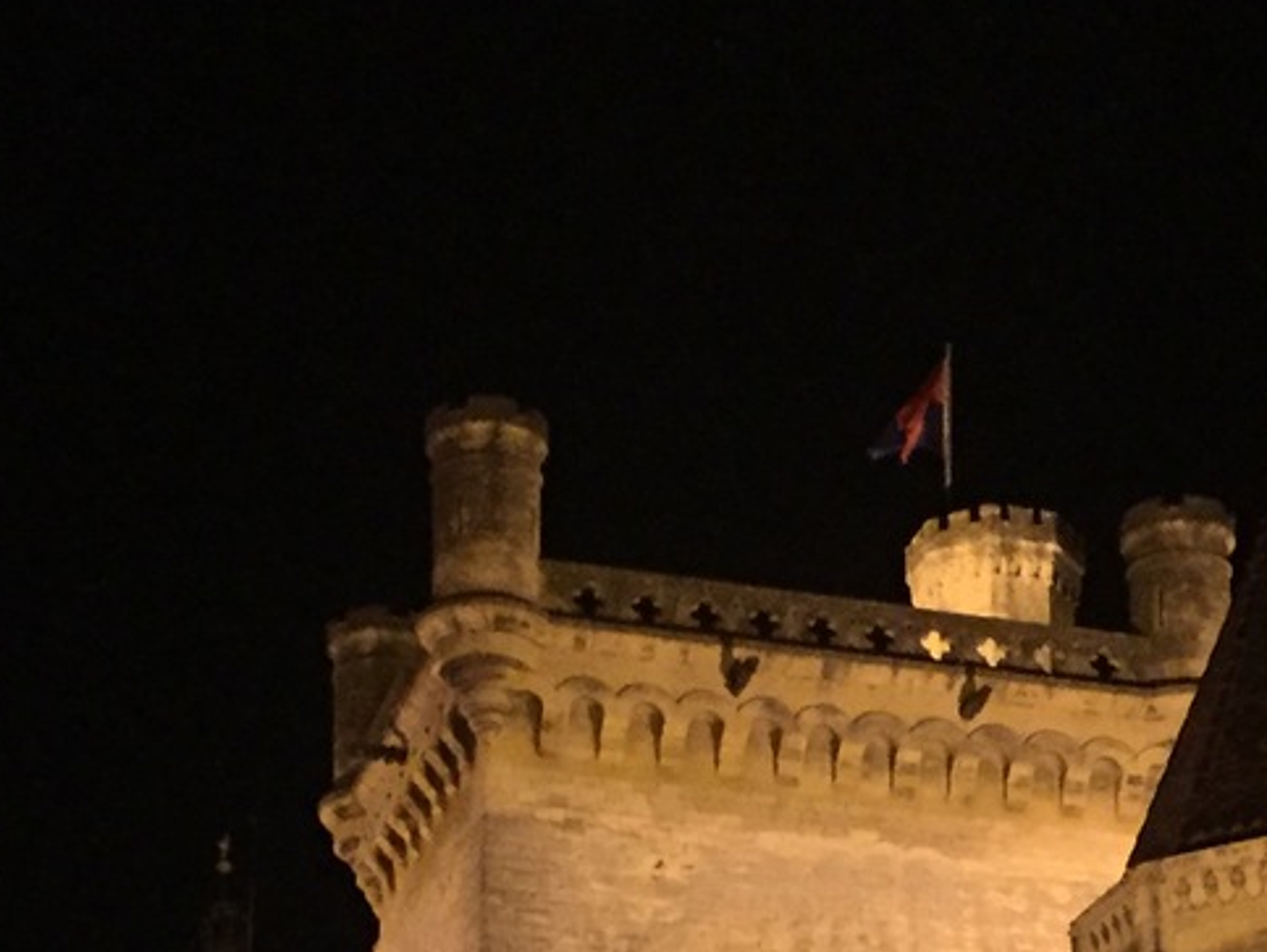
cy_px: 1372
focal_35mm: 96
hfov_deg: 20.4
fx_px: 3516
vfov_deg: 14.5
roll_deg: +0.5
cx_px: 803
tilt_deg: +14.6
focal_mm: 4.15
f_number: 2.2
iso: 320
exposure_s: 1/17
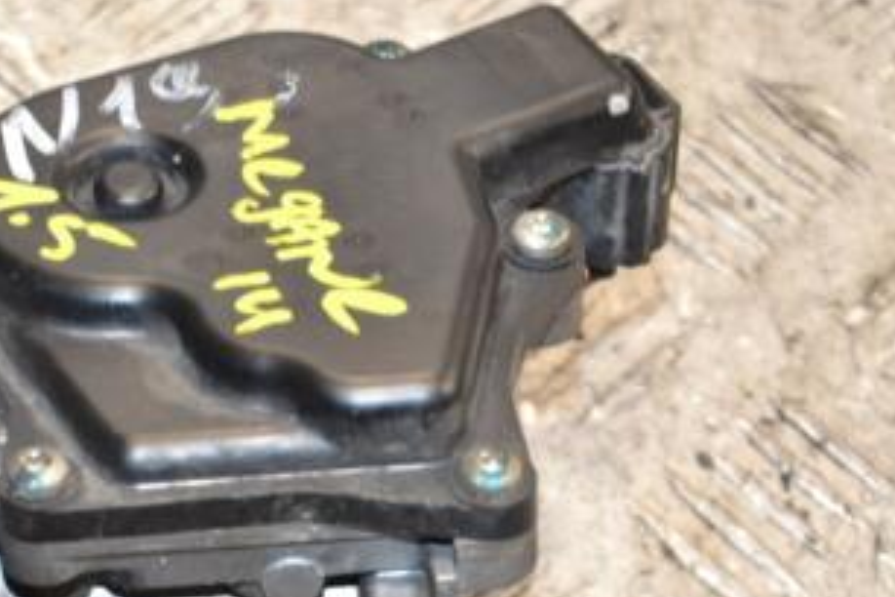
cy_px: 433
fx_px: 5121
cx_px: 161
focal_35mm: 206
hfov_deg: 10.0
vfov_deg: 6.7
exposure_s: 1/100
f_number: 5.3
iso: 800
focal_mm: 70
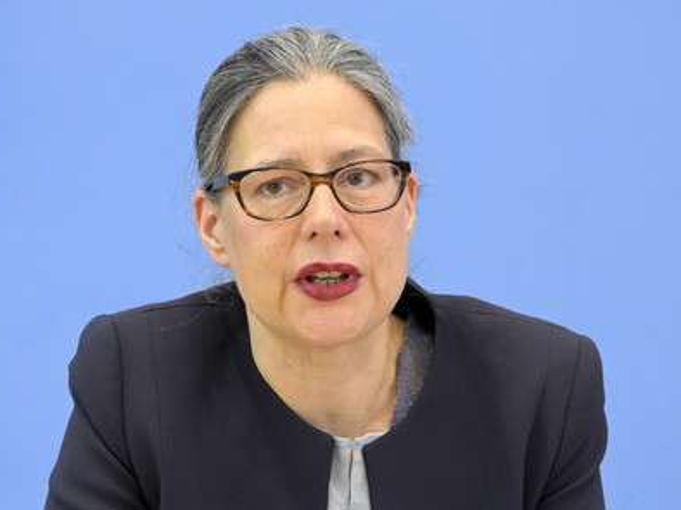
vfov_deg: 13.4
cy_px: 252
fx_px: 2163
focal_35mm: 110
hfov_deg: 17.9
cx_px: 315
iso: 4000
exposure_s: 1/400
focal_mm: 100
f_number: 6.3
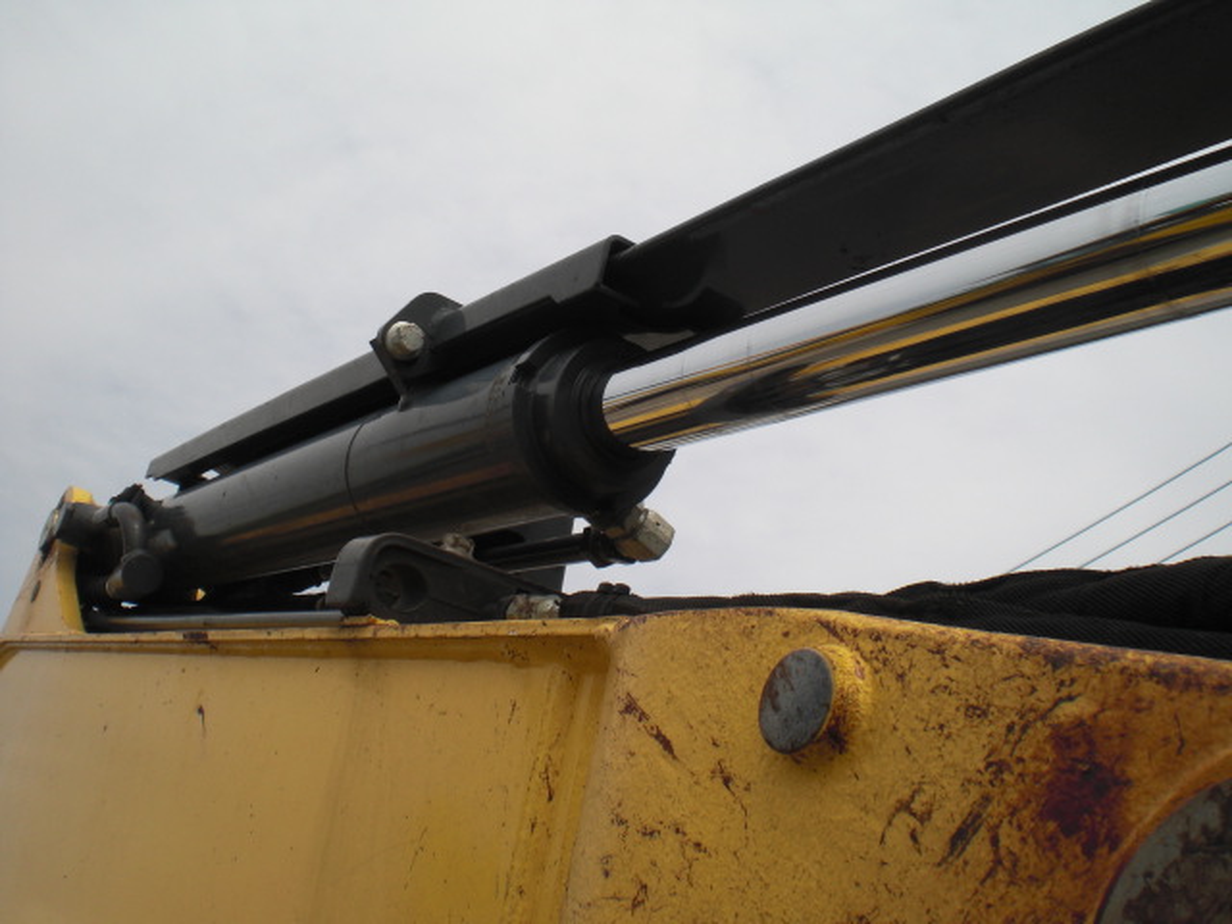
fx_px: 1352
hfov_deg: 49.0
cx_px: 616
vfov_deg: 37.7
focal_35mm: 38
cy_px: 462
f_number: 5.6
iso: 64
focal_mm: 6.3
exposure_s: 1/500
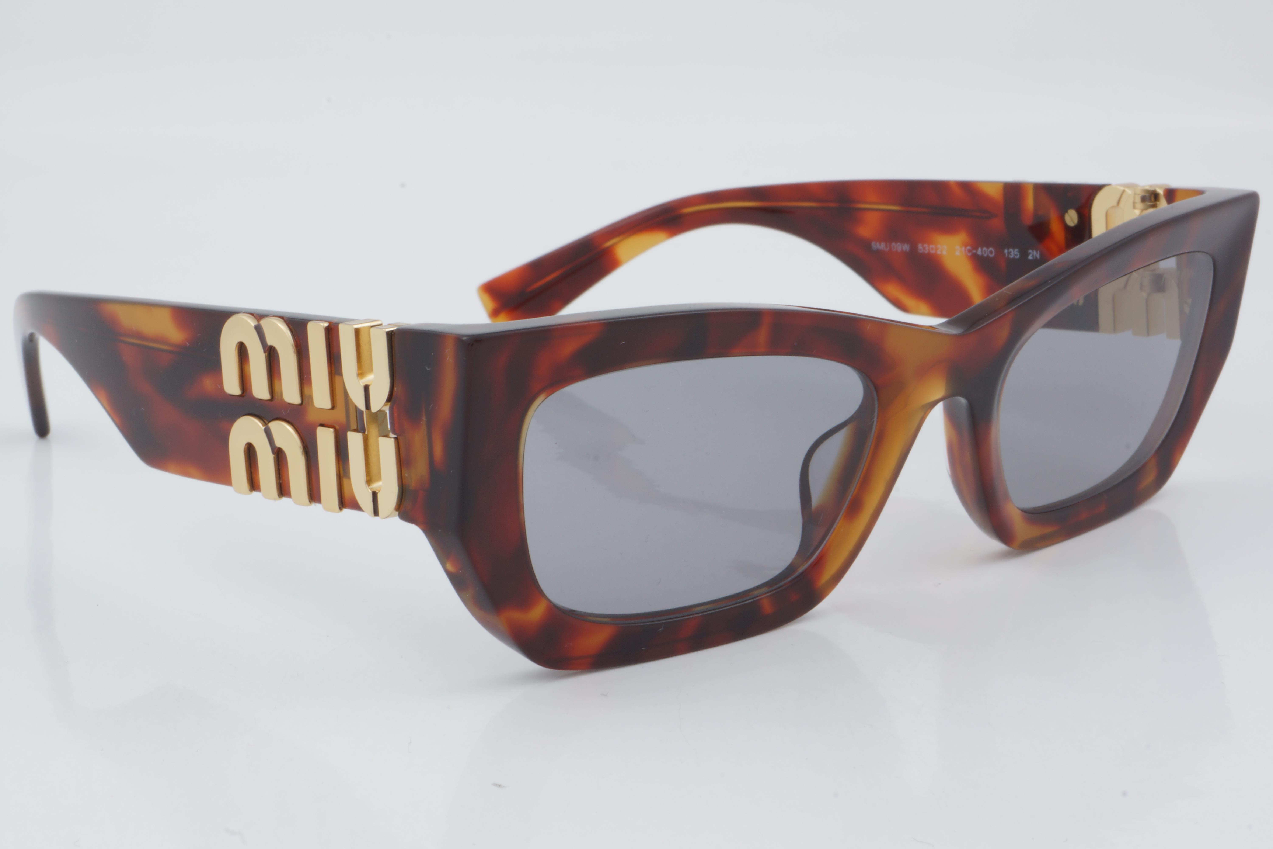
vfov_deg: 18.2
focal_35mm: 75
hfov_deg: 27.0
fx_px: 2652
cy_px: 424
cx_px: 636
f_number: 32
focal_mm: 50
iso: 100
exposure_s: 1/3
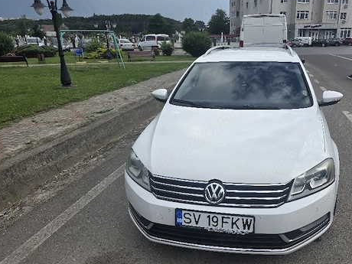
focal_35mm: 30
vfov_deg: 46.7
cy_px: 148
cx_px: 220
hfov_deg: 59.2
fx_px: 305
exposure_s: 1/3333
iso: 80
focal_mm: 6.3
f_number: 1.7
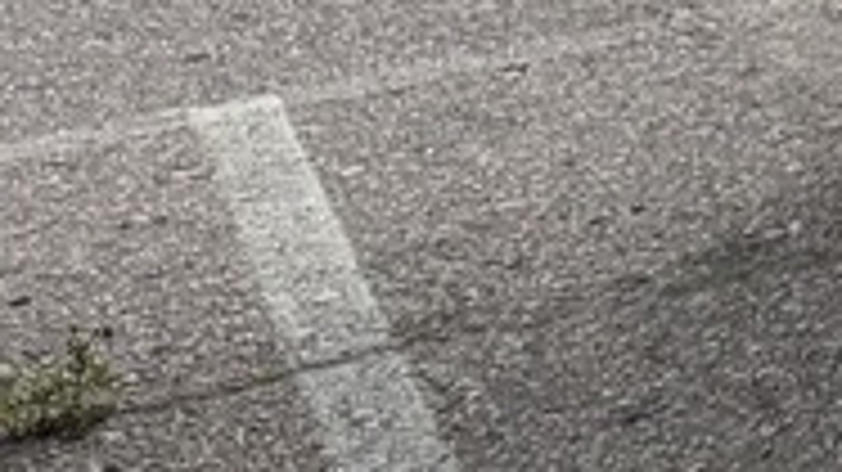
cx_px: 2895
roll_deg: +1.6
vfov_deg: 6.0
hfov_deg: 8.2
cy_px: -252
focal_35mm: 201
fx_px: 4486
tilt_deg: -15.1
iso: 80
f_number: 1.78
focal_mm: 6.76
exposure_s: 1/3021
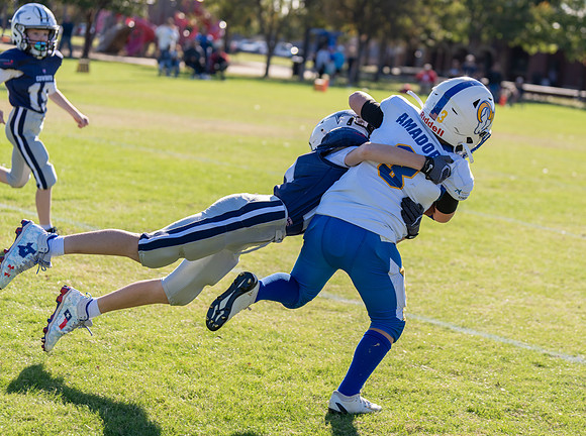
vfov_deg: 17.6
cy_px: 194
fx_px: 1413
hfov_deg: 23.4
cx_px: 363
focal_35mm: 84
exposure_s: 1/1250
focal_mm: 70
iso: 100
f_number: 2.8
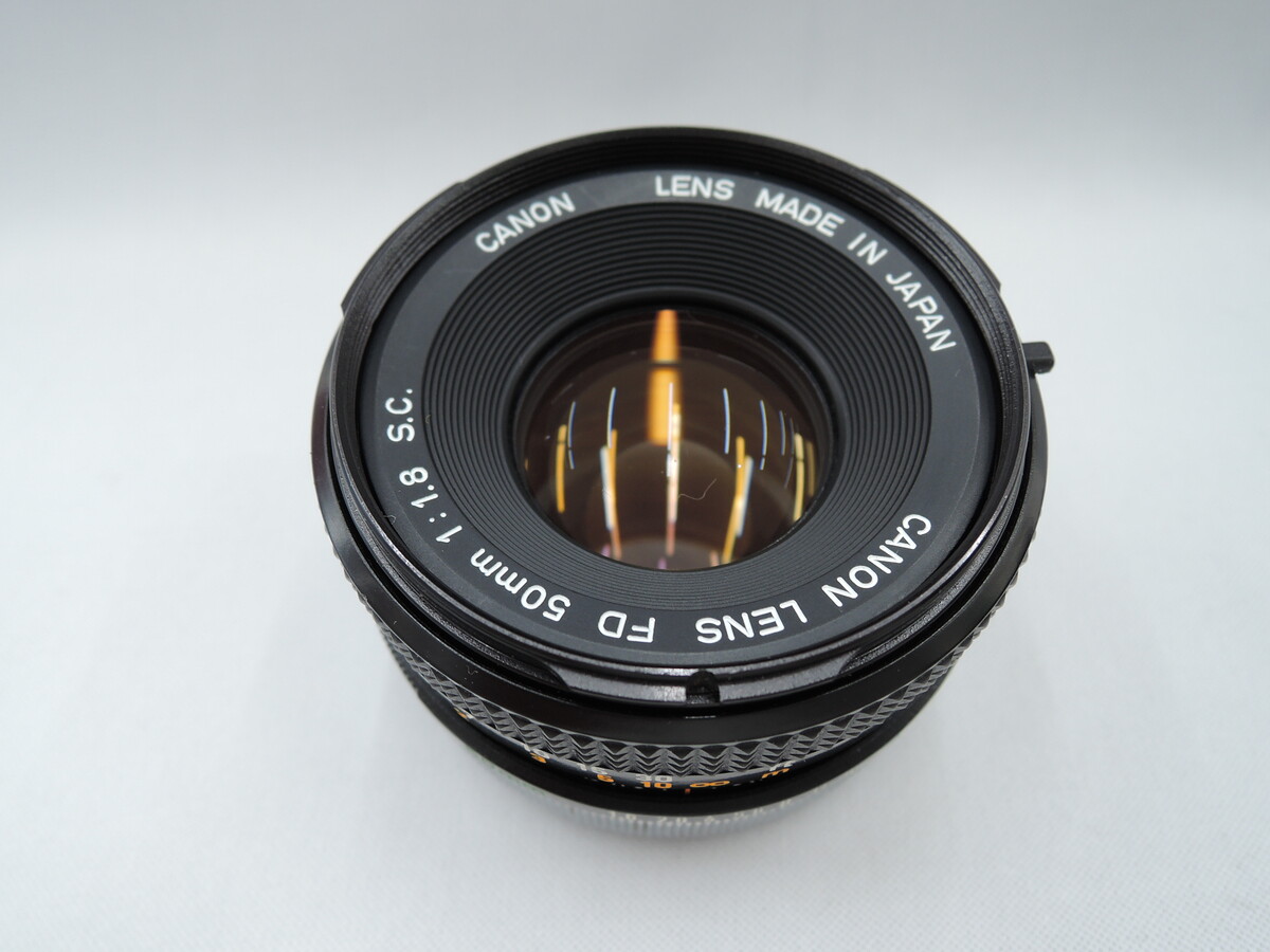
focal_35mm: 24
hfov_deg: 71.6
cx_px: 635
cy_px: 476
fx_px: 881
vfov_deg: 56.8
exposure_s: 1/30
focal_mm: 5.1
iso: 90
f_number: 2.8
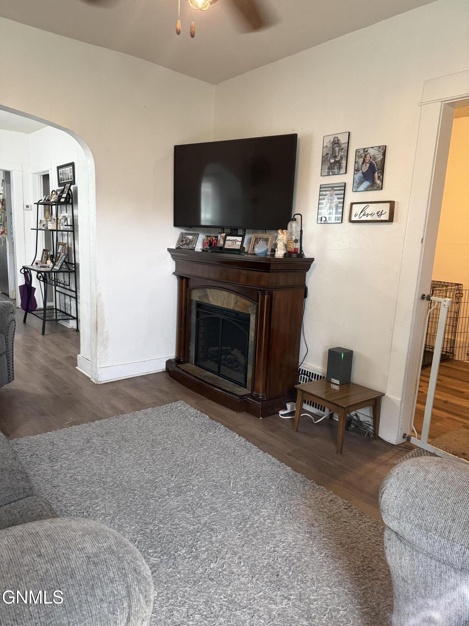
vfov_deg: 71.6
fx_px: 434
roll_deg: -3.0
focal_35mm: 24
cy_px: 313
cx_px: 234
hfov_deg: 56.8
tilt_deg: -10.3
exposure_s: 1/60
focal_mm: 6.76
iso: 400
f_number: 1.78
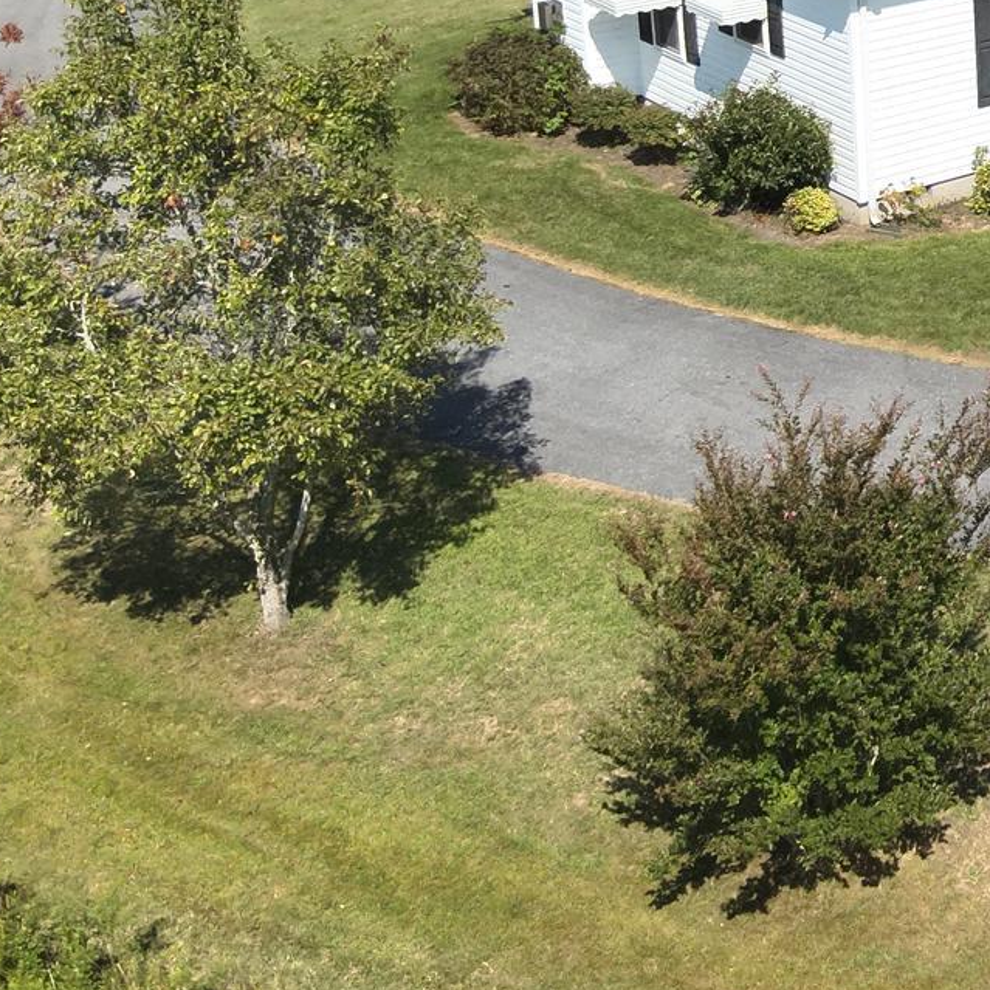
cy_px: 17
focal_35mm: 68
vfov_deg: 24.3
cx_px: 1365
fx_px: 2200
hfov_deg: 22.1
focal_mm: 4.4
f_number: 2.8
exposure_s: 1/1250
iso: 100
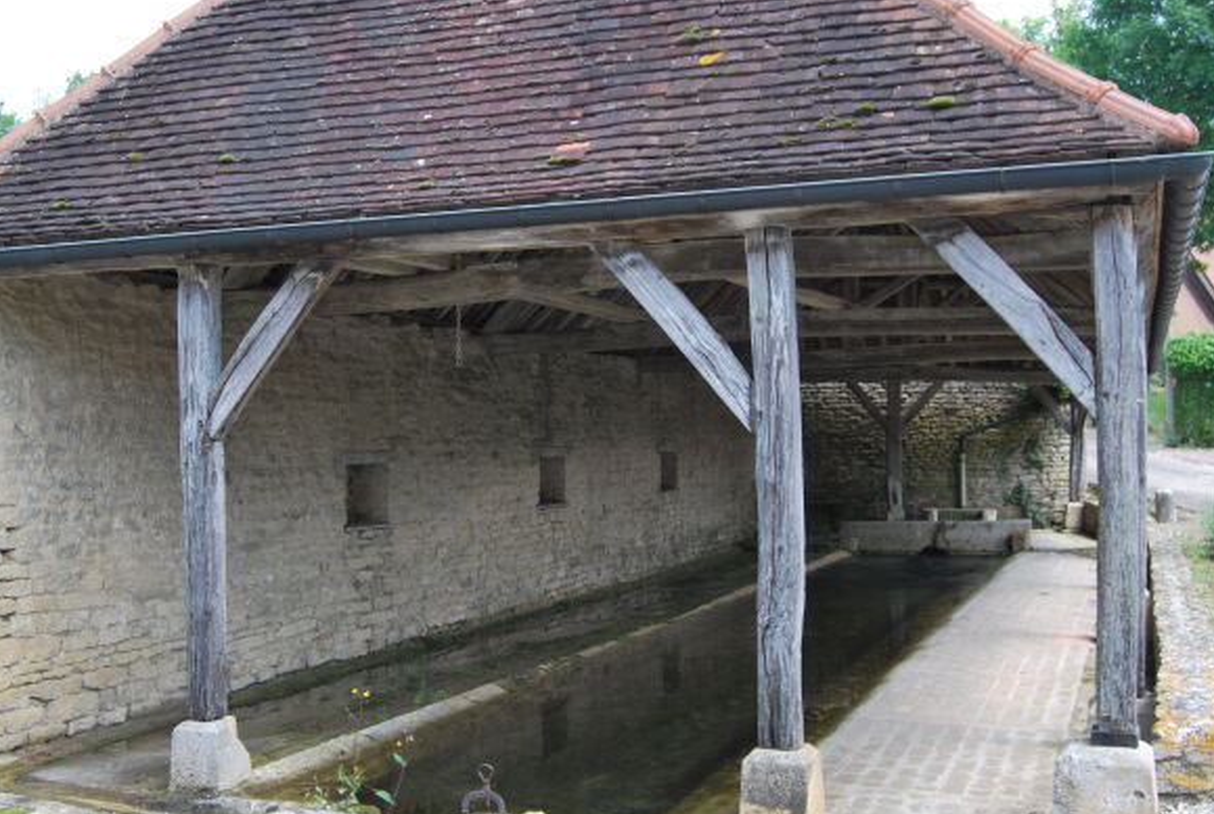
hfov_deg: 46.7
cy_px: 409
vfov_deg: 32.3
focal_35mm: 42
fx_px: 1405
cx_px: 580
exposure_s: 1/125
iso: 140
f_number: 5.6
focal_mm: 23
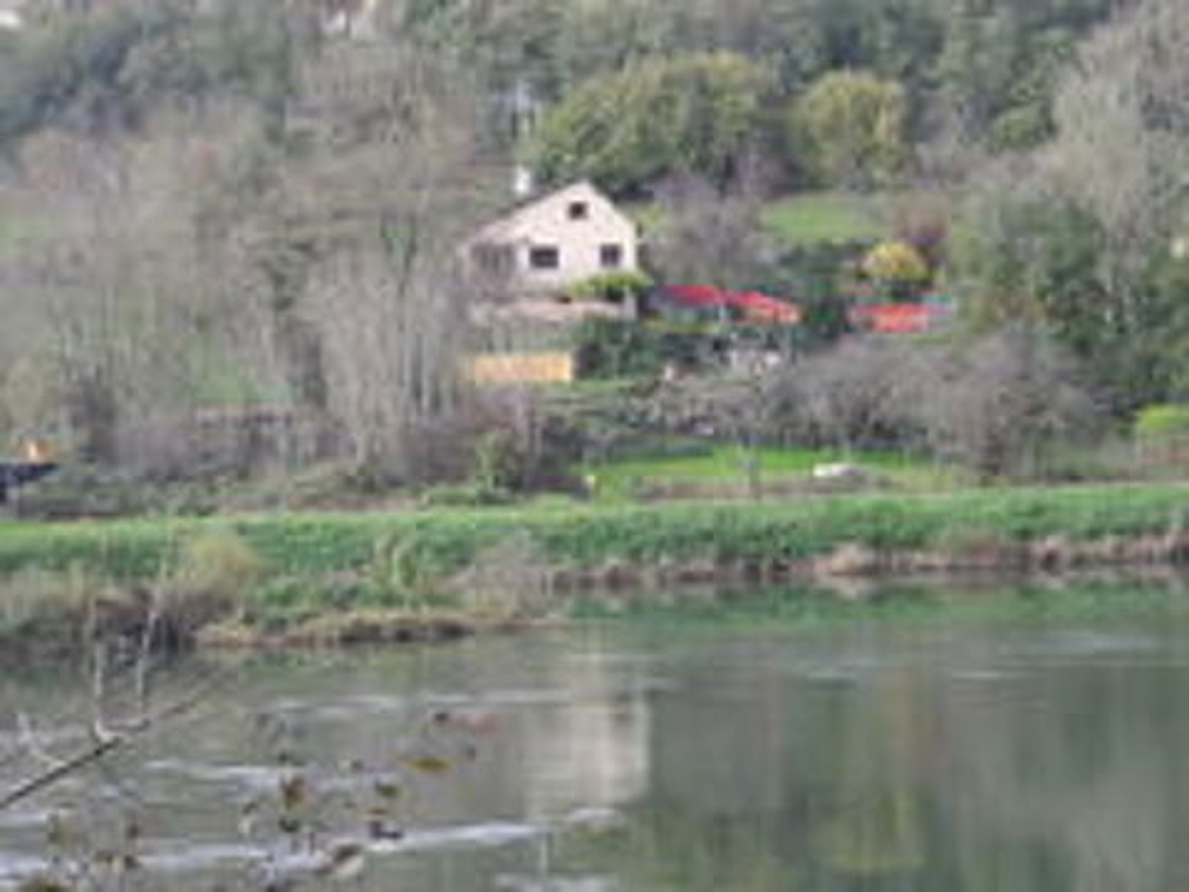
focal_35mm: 119
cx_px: 594
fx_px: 4087
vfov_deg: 12.5
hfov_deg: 16.6
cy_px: 446
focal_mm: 25.4
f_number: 4.5
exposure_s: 1/30
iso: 311
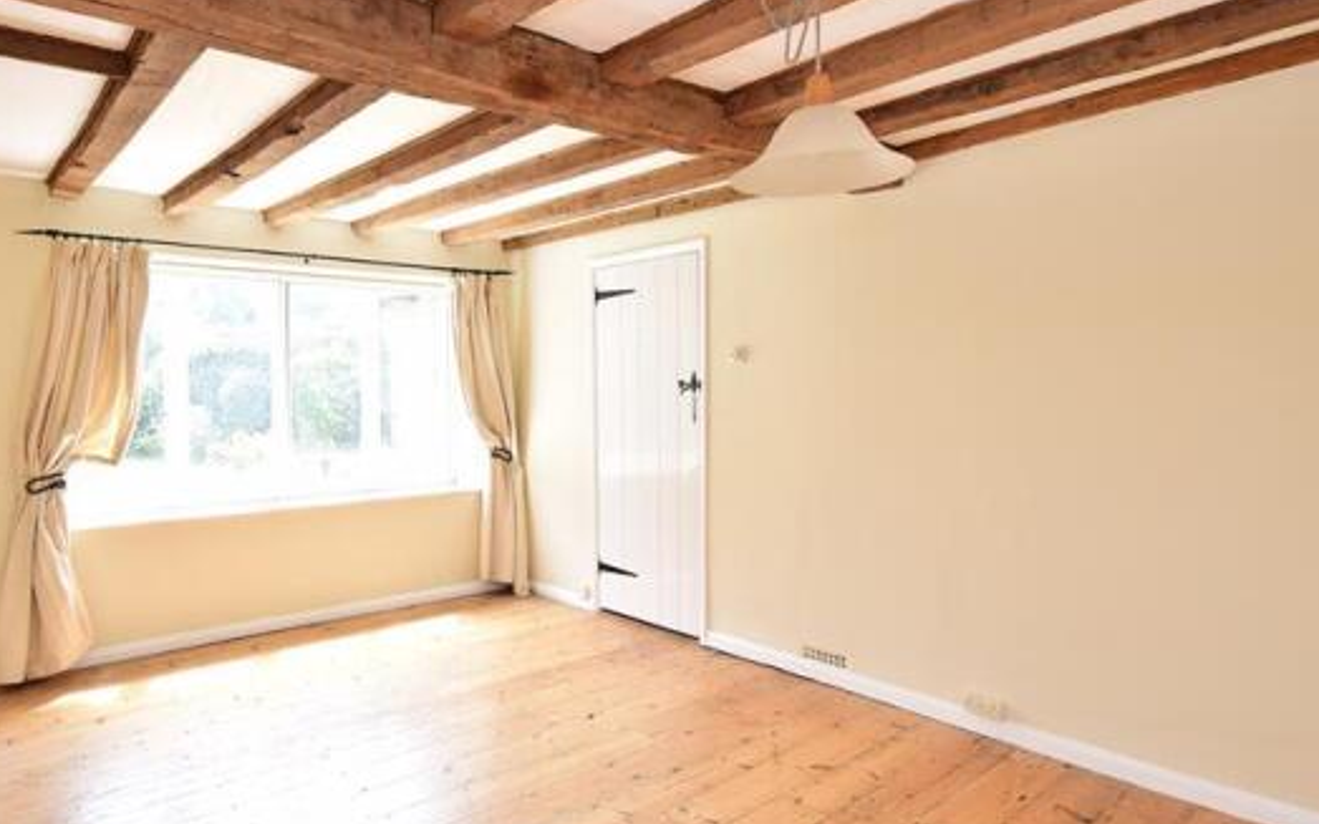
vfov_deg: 53.0
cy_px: 394
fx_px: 827
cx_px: 572
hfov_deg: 76.8
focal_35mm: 23
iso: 400
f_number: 10
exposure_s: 1/30
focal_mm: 12
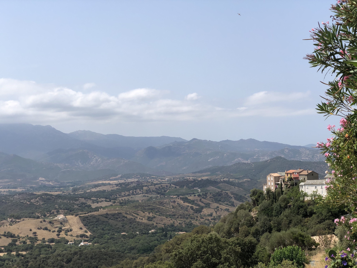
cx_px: 178
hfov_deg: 36.8
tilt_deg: +1.5
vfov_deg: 28.0
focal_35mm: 52
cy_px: 134
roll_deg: +2.9
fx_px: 536
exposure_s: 1/1675
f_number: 2.4
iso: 16
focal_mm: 6
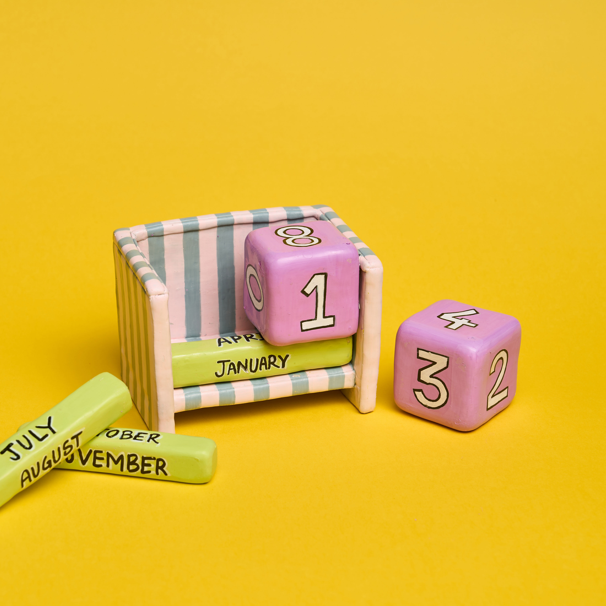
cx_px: 254
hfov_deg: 19.3
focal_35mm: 90
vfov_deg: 19.3
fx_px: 1783
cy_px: 304
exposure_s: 1/100
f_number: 8
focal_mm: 70
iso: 100
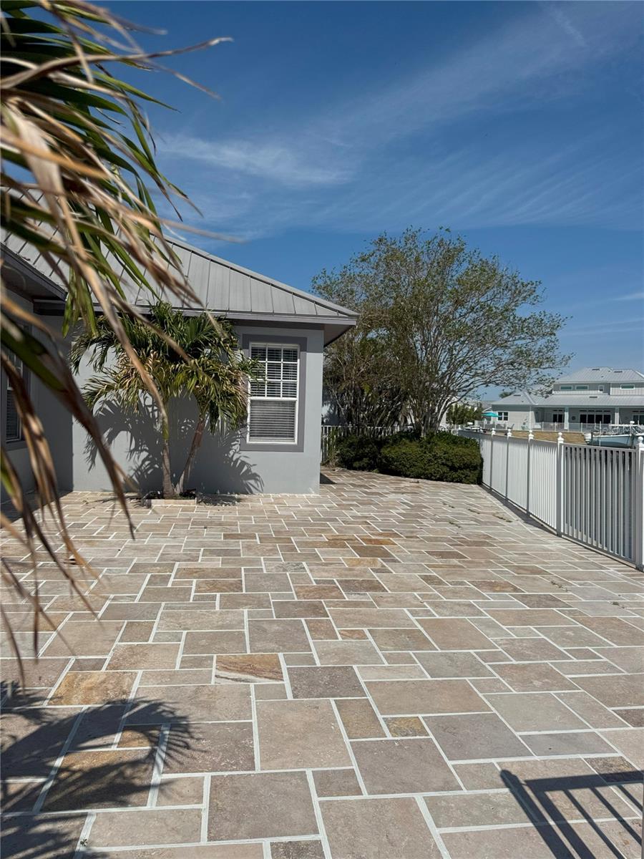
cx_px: 322
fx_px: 595
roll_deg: -1.8
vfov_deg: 71.6
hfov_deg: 56.8
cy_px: 430
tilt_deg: -0.2
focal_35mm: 24
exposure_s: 1/12346
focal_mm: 6.76
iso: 80
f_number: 1.78
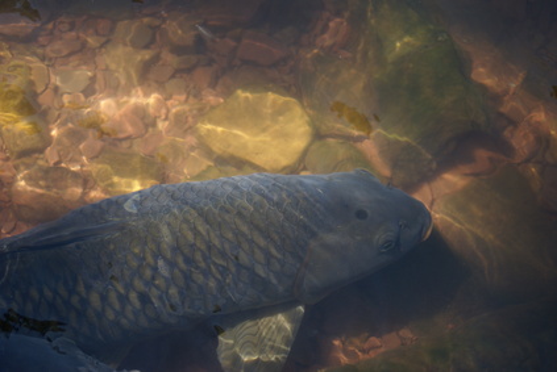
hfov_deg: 18.2
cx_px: 278
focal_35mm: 112
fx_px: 1742
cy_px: 186
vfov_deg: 12.2
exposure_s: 1/250
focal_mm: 75
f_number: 4.5
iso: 125
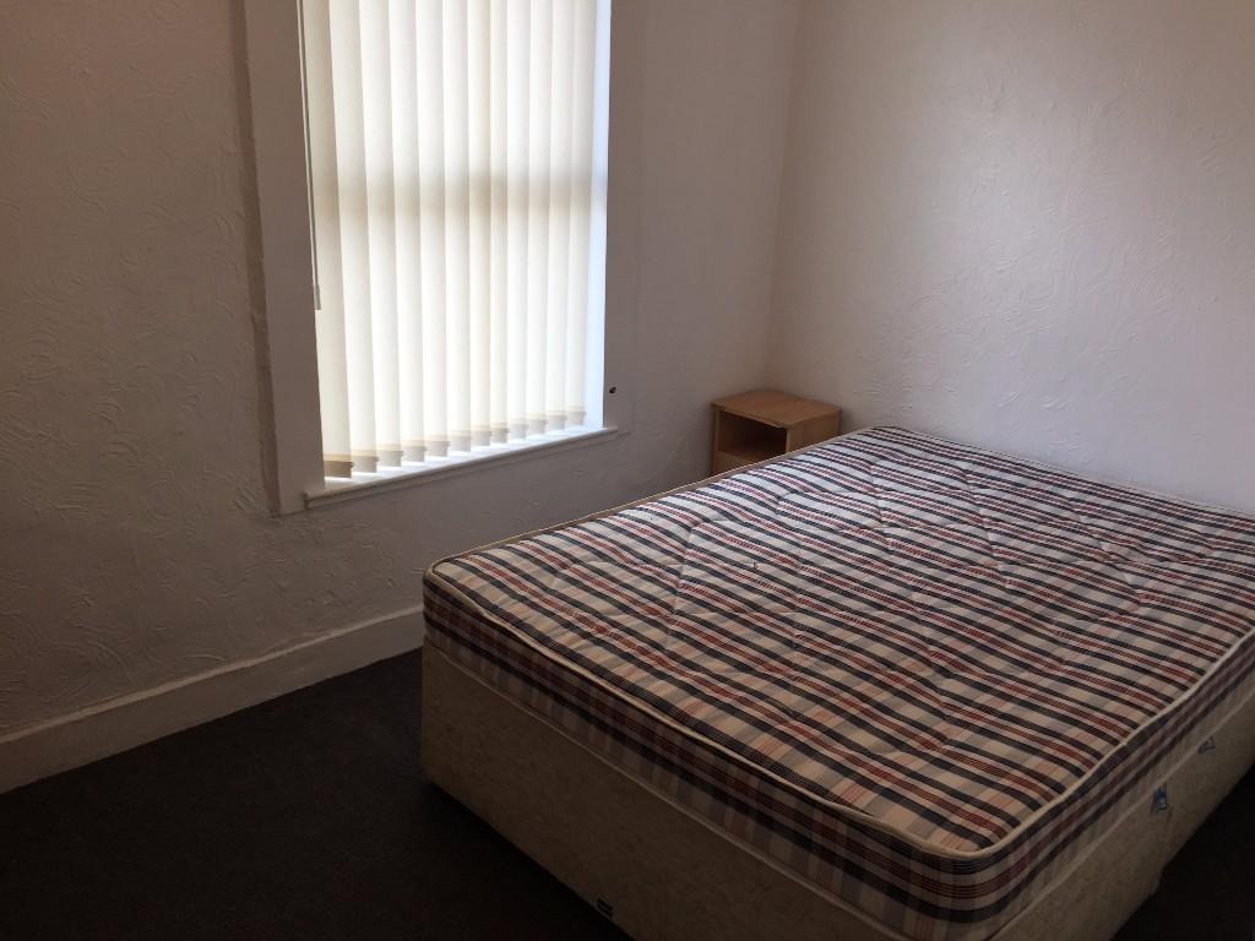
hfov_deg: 61.7
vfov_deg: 48.2
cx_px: 628
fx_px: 1051
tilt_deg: -18.8
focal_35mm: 29
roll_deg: -2.8
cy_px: 470
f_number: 2.2
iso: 32
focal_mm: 4.15
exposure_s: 1/100
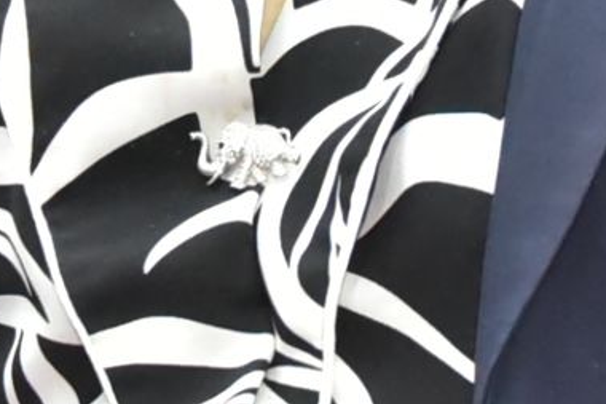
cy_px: -306
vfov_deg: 3.0
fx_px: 7756
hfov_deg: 4.5
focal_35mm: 461
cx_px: 439
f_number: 5.6
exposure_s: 1/200
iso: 5000
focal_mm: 70
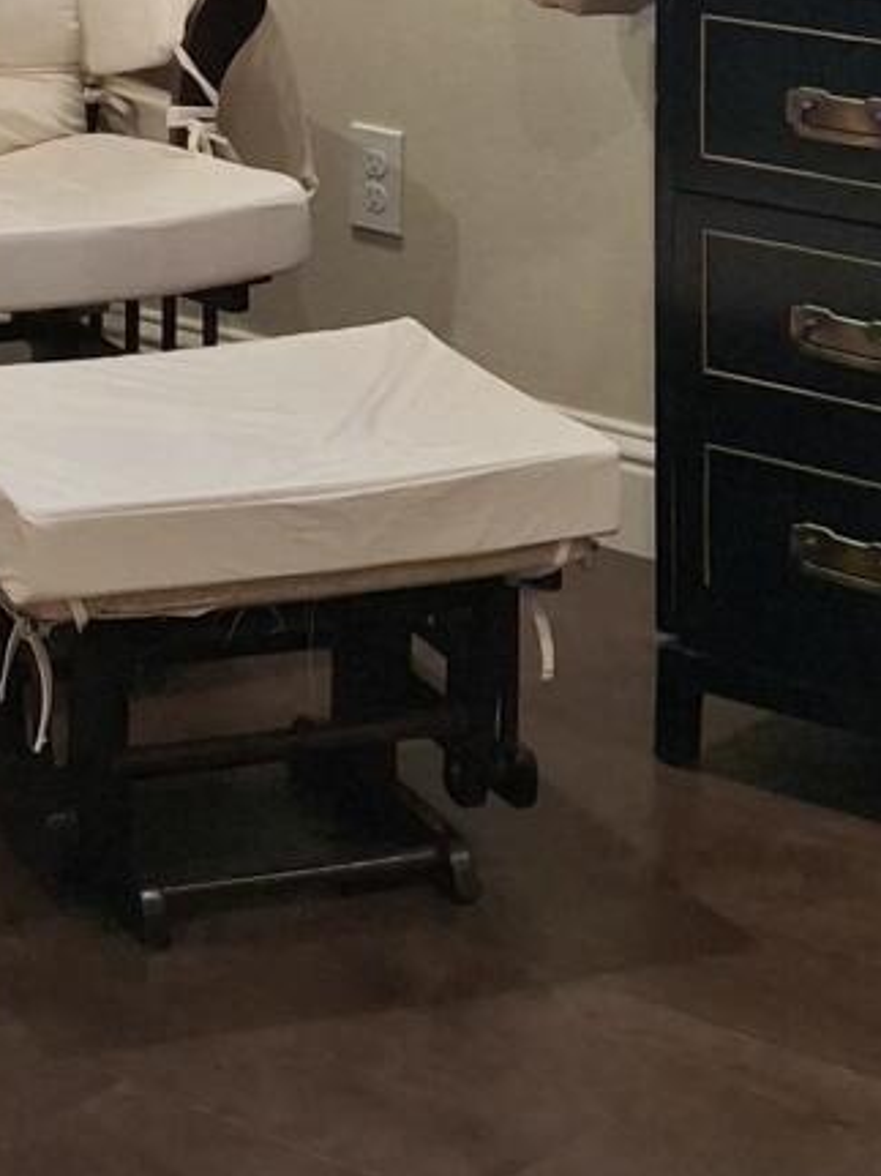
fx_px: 3938
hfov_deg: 12.6
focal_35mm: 116
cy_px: -568
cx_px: -35
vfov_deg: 15.7
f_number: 1.8
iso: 80
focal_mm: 4.69
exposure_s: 1/100
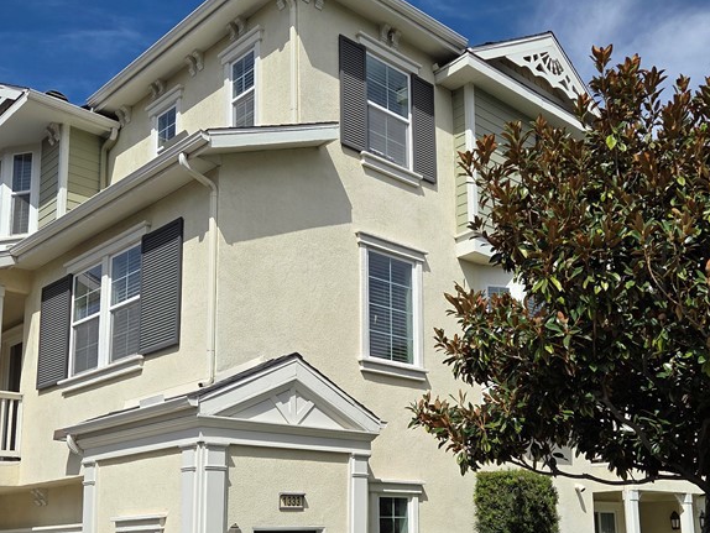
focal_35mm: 41
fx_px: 841
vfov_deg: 34.5
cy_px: 388
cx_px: 414
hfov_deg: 45.6
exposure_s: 1/7891
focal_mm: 5.4
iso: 64
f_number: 1.8
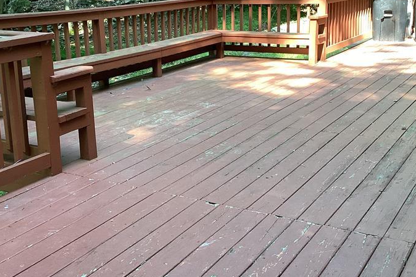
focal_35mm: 49
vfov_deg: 27.4
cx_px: 186
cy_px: 100
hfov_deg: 40.3
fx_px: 566
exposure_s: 1/100
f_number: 2.4
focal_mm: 3.3
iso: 80
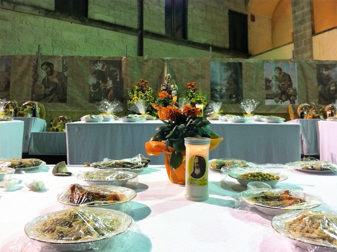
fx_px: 340
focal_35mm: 35
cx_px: 168
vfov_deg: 40.6
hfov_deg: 52.7
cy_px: 126
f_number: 2.8
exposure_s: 1/15
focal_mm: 3.85
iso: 250
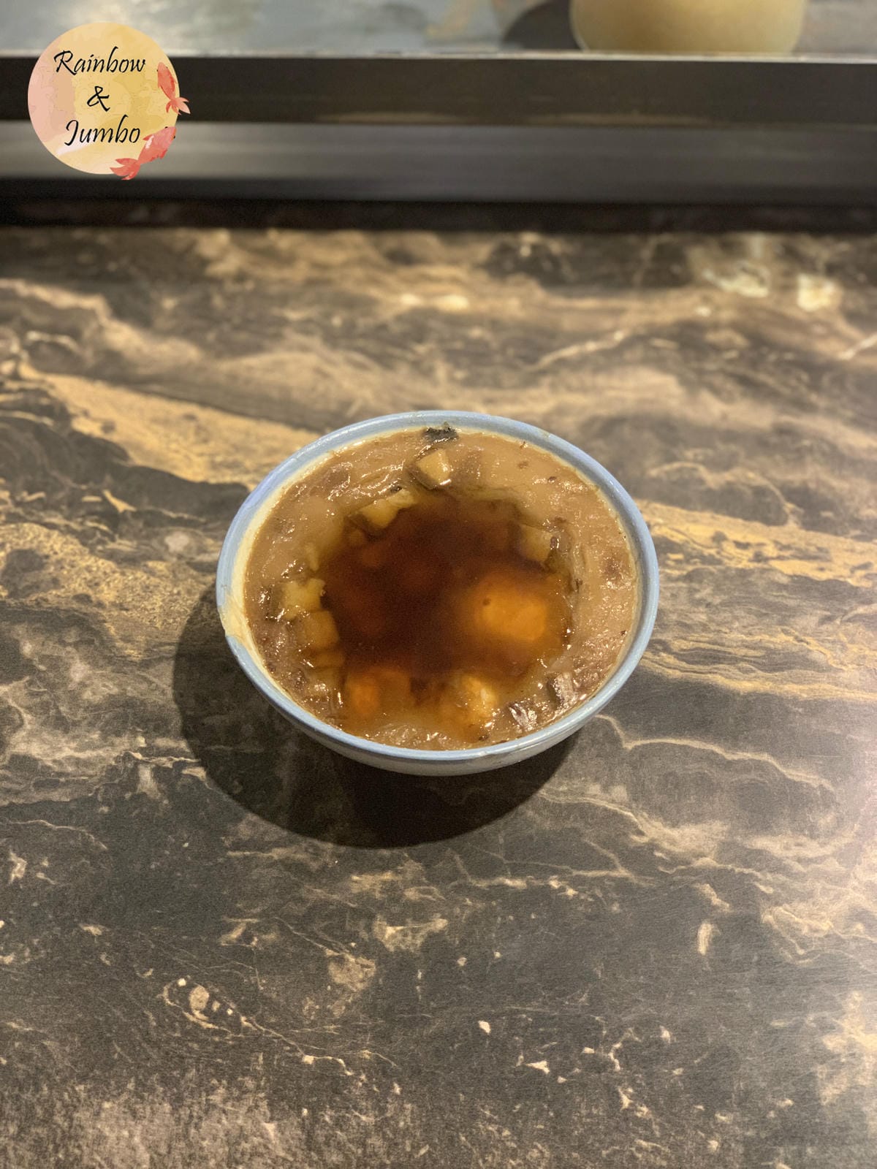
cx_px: 438
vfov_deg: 36.8
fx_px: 1757
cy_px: 584
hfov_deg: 28.0
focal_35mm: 52
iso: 320
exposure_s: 1/60
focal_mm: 6
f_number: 2.4
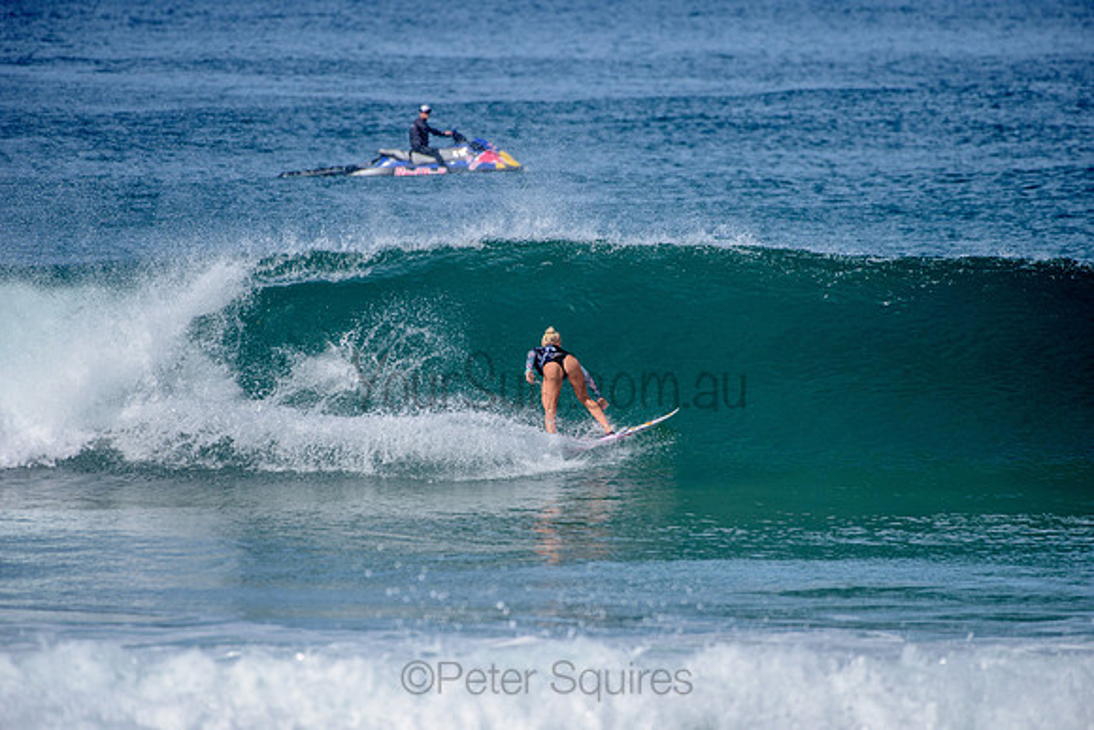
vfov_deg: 2.8
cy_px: 365
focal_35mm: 500
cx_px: 547
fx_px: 15197
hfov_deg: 4.1
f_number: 6.3
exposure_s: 1/2500
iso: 250
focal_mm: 500
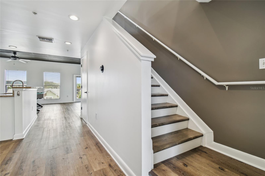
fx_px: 118
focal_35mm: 16
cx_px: 132
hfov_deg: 96.7
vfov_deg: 73.7
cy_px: 88
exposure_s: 1/10
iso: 100
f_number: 7.1
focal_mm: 11
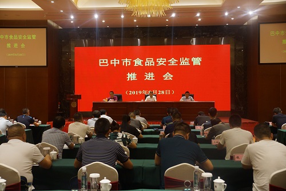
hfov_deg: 46.4
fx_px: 334
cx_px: 143
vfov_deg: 31.9
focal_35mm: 42
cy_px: 96
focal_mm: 28
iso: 800
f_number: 4
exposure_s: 1/60
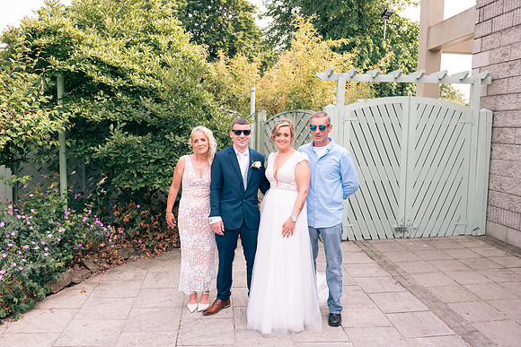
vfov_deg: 42.3
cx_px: 260
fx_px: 449
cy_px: 174
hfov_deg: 60.3
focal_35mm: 31
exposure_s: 1/160
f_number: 6.3
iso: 160
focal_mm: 31
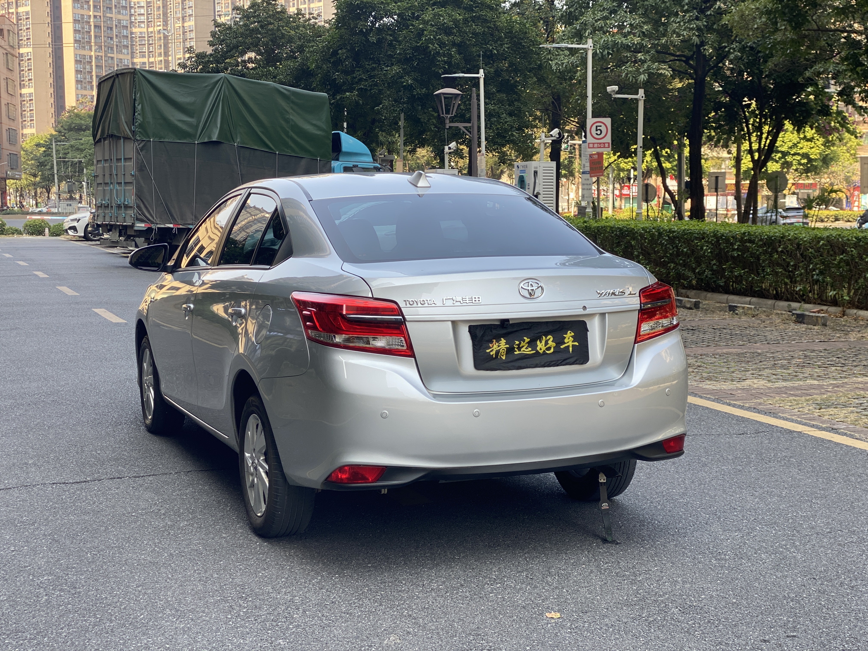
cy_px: 326
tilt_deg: -5.8
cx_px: 434
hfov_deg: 36.8
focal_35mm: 52
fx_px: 1304
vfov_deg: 28.0
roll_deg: +0.6
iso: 20
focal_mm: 6
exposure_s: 1/180
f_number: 2
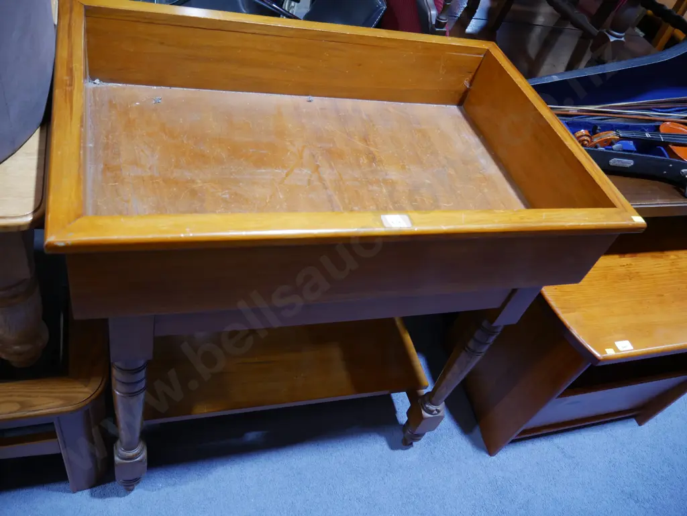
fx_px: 556
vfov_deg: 49.8
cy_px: 258
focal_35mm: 28
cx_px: 344
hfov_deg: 63.4
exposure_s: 1/60
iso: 500
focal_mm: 14
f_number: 3.5
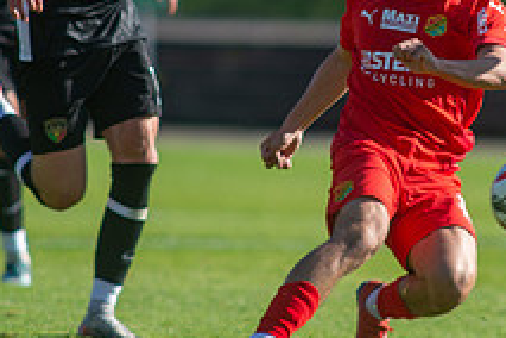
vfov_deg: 1.2
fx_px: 16078
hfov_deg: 1.8
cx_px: 337
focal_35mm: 1144
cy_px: 19
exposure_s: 1/1600
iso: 280
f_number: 4
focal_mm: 420
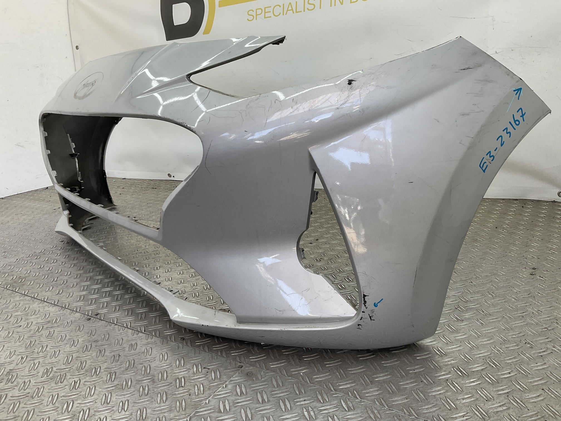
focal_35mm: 29
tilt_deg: -17.3
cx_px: 280
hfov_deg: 61.7
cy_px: 210
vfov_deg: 48.2
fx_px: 470
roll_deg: +4.0
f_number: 1.8
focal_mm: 3
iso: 16
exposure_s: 1/120
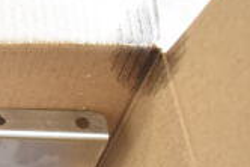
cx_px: -181
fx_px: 805
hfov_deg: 15.5
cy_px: 299
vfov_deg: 11.1
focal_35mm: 116
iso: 1600
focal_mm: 21
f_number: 4
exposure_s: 1/60
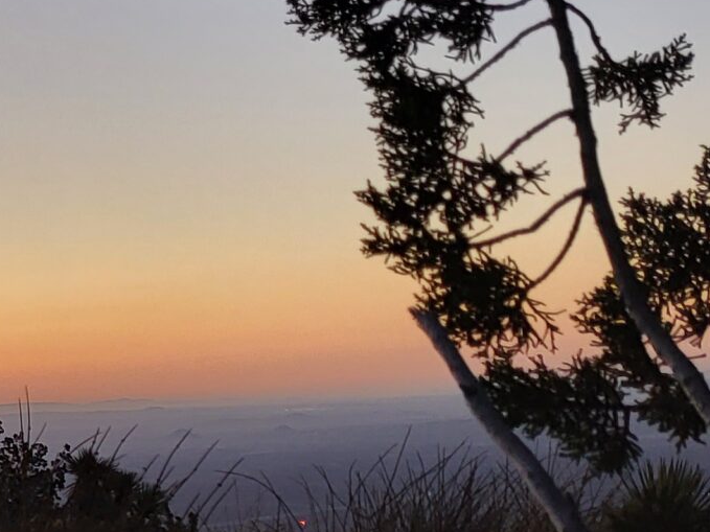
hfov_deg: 16.8
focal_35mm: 98
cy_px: 353
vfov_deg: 15.1
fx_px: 2010
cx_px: -543
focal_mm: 5.4
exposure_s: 1/100
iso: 80
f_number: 1.8
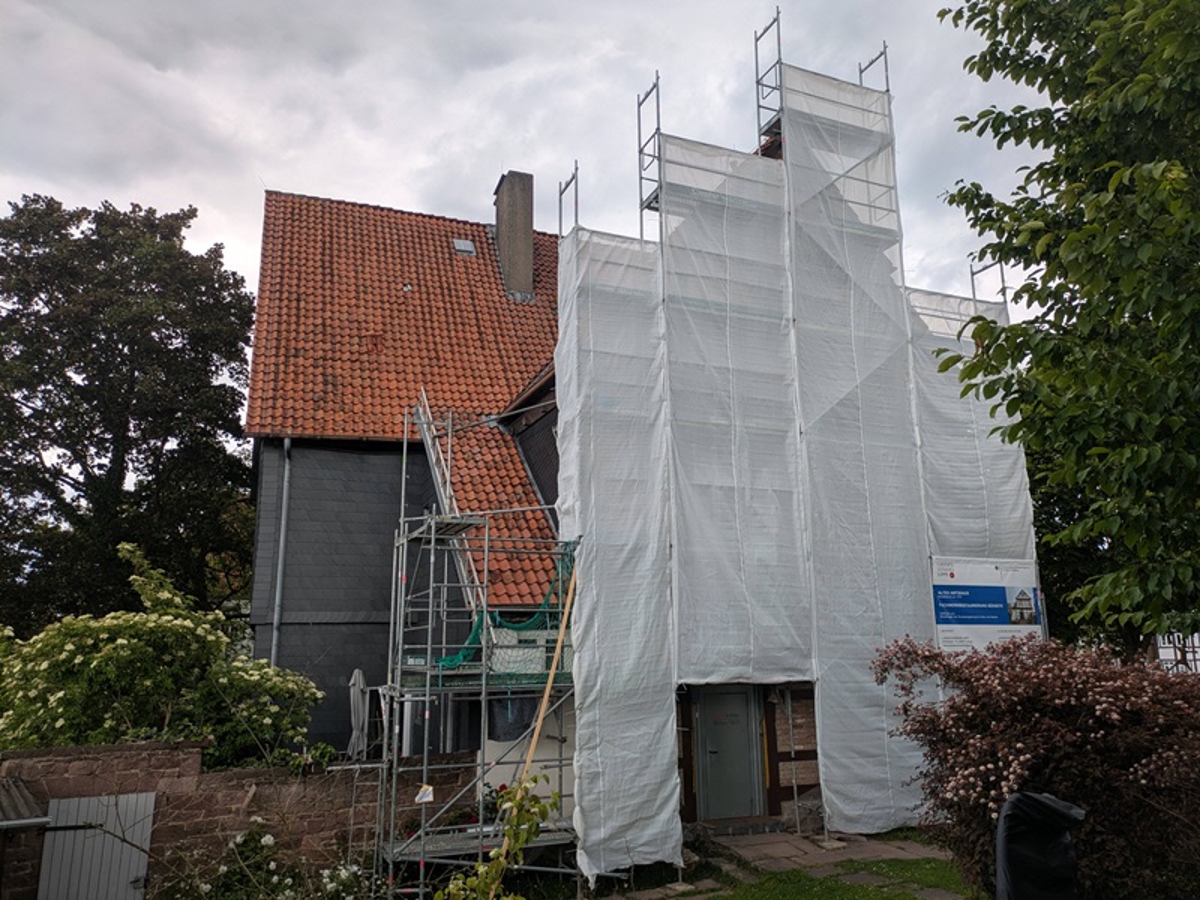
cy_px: 450
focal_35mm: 25
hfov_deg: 69.4
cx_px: 600
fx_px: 867
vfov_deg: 54.9
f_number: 1.9
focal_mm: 5.4
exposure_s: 1/935
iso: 43
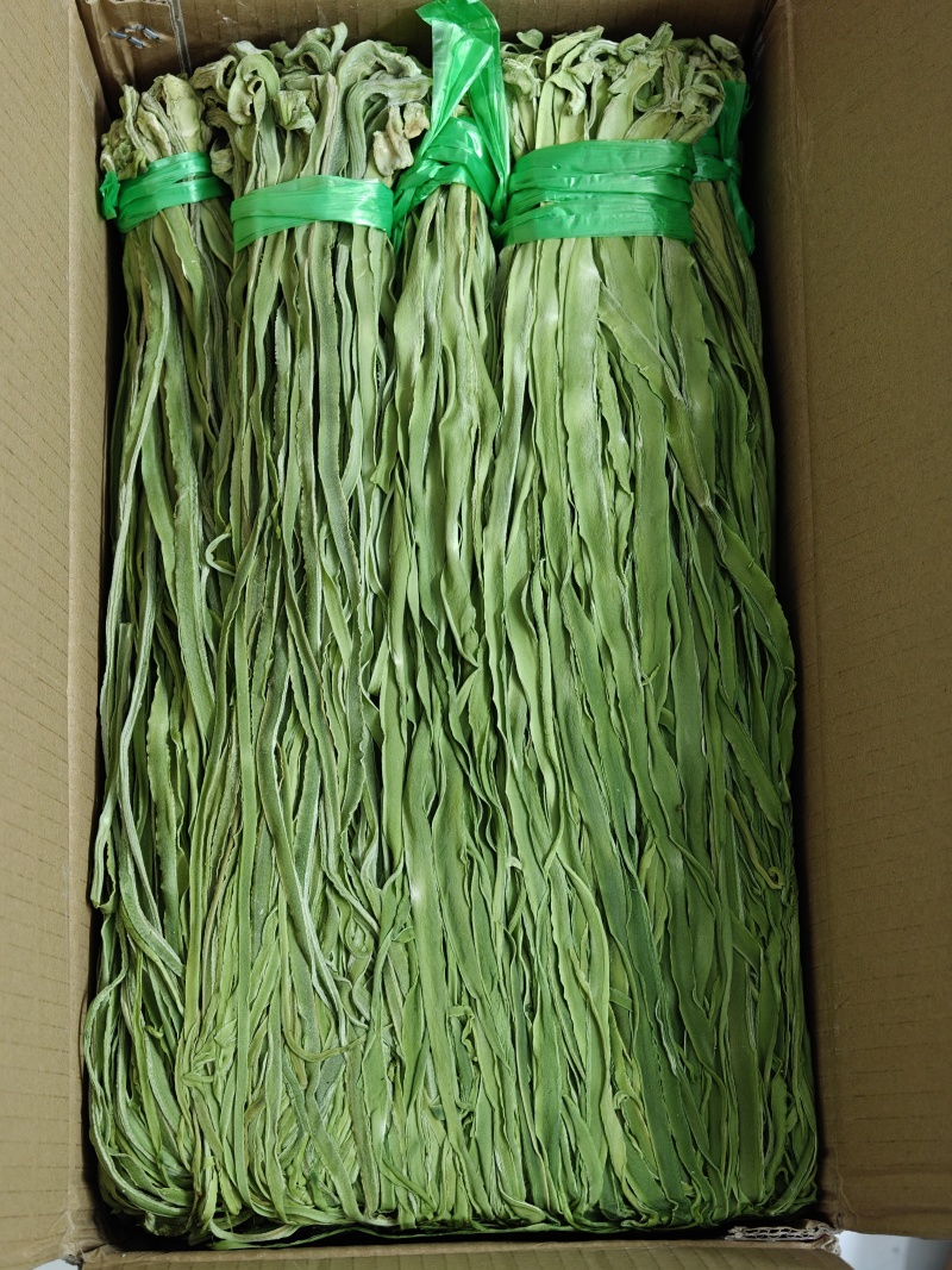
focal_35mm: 70
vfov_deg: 27.8
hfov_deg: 21.0
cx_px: 476
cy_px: 635
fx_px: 2567
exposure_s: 1/50
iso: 800
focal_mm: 16.53
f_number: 2.1
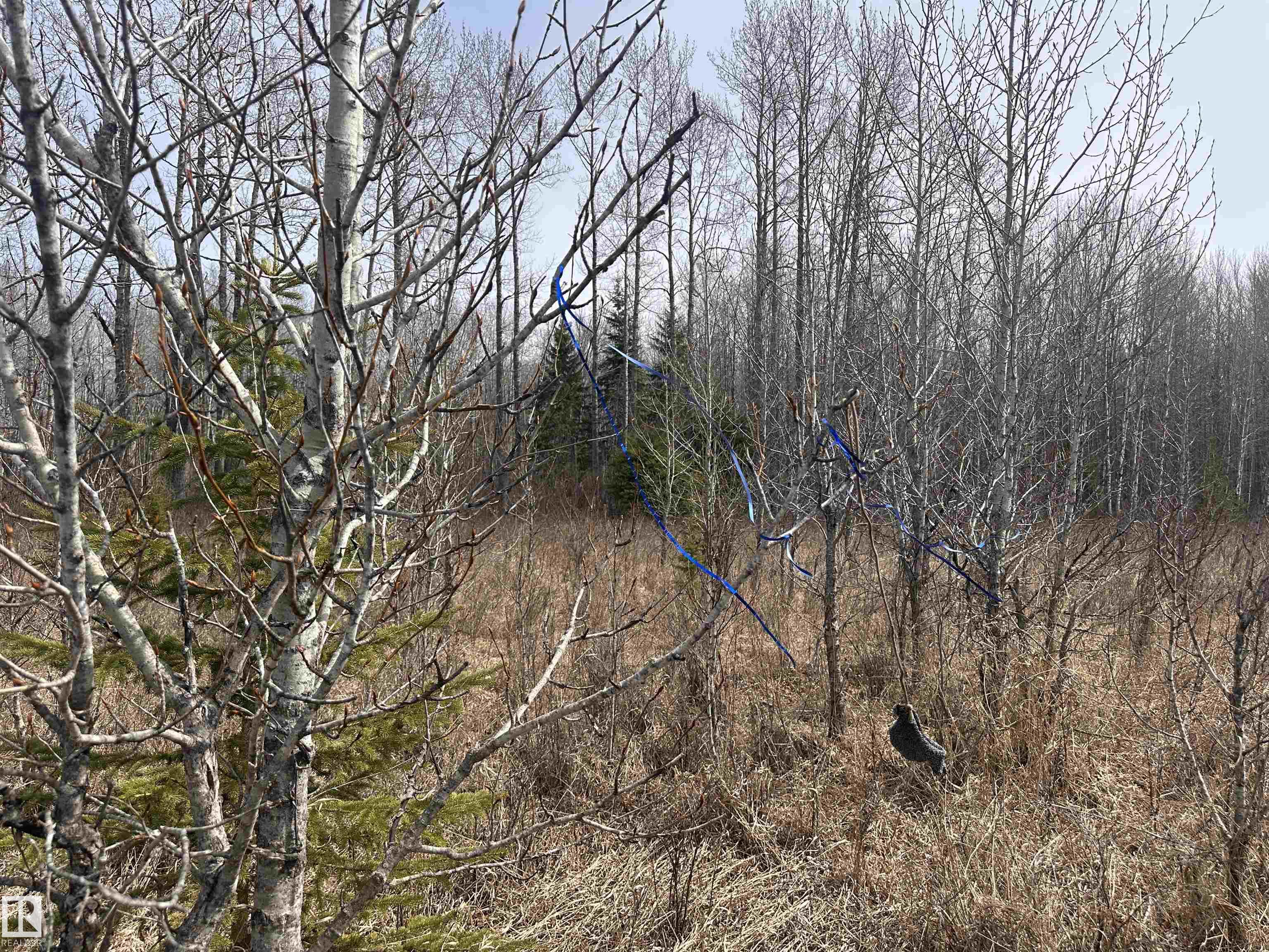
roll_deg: +0.8
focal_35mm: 24
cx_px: 634
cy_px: 476
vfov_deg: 56.8
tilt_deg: +1.5
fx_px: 880
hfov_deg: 71.6
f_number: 1.78
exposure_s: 1/3472
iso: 80
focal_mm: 6.86
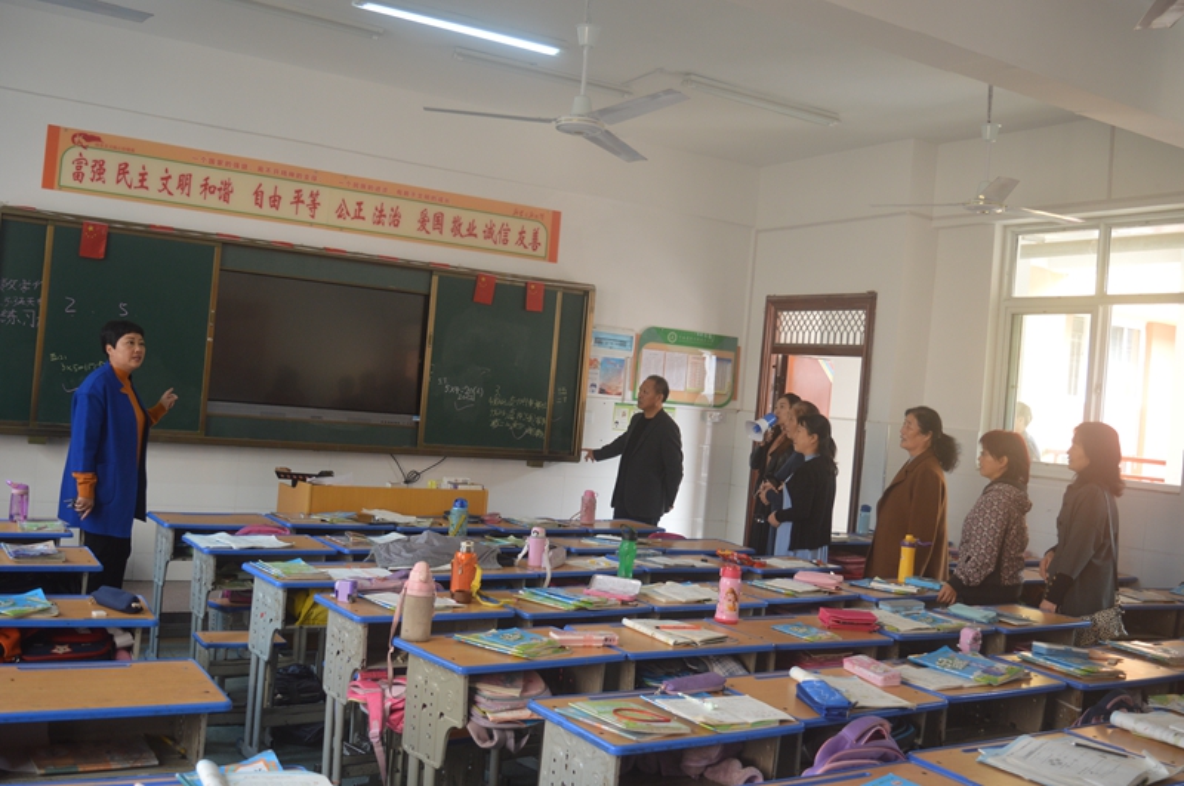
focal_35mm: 36
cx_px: 592
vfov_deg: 36.8
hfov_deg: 53.2
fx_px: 1182
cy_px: 393
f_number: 4.5
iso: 400
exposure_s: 1/80
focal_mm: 24
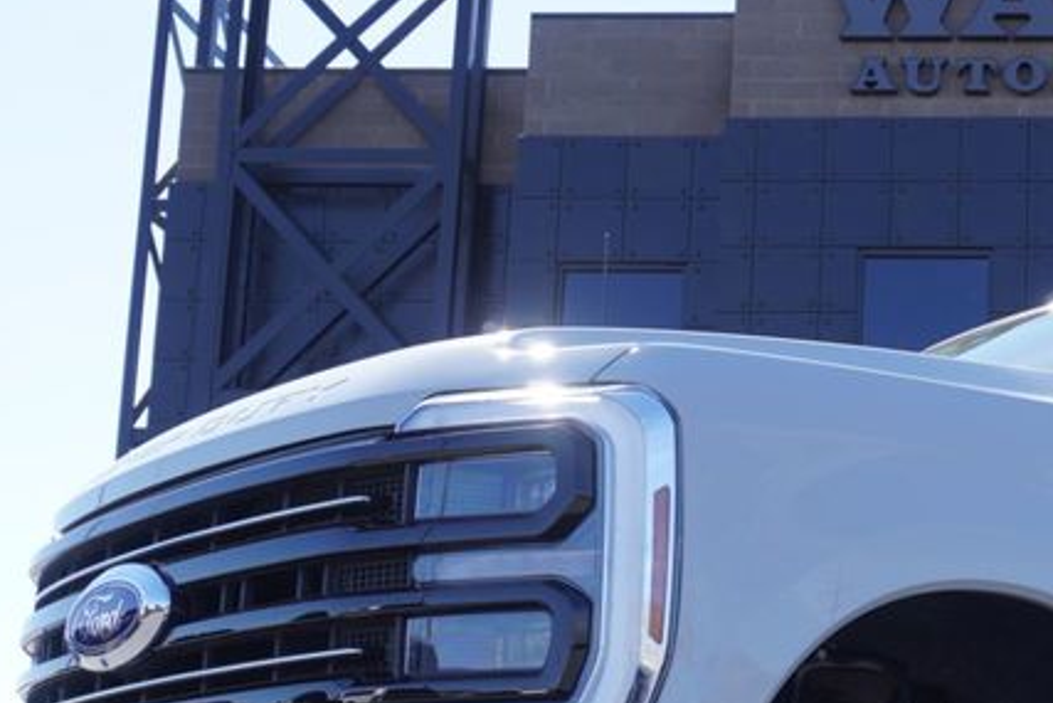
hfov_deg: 26.8
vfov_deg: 18.7
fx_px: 2107
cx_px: 1016
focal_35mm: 72
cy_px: 617
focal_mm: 20
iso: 100
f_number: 6.3
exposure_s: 1/160
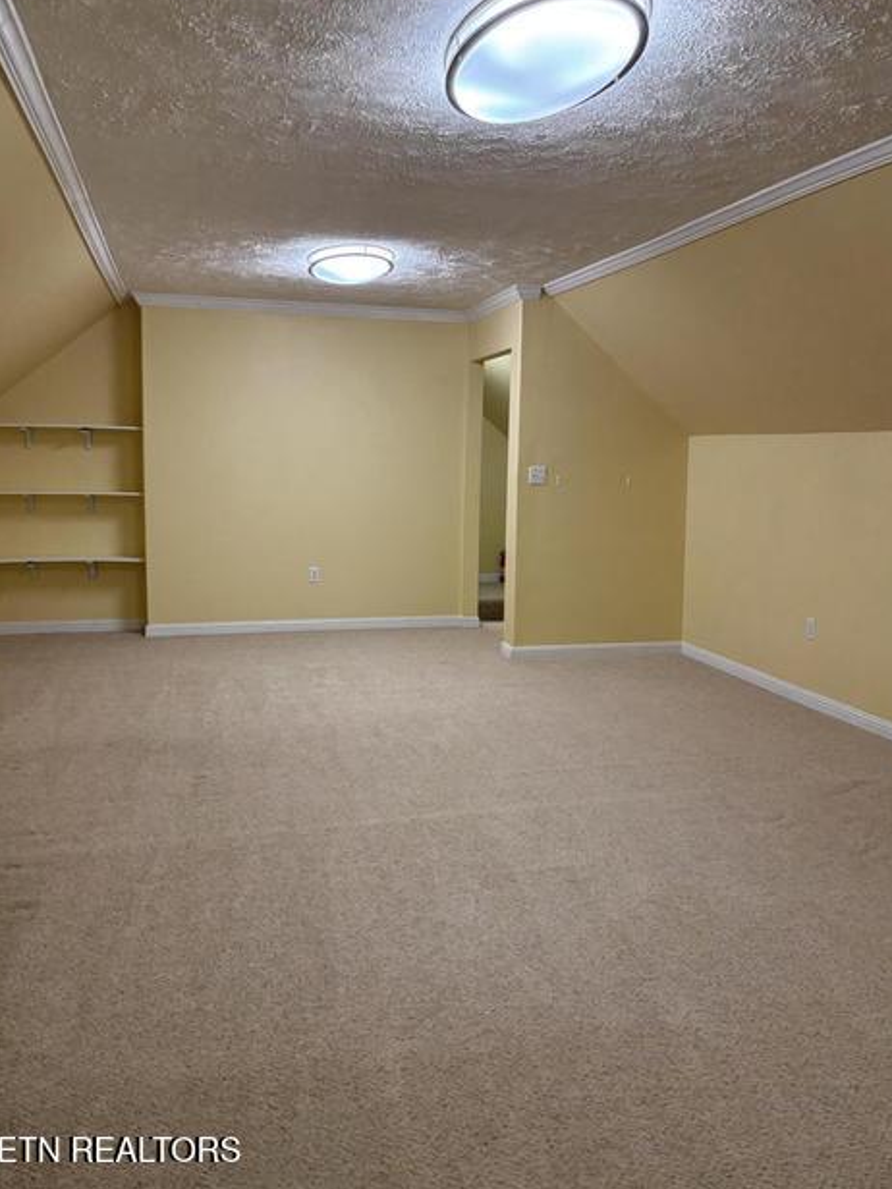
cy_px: 587
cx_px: 448
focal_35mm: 27
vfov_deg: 65.3
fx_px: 928
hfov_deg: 51.4
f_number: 1.6
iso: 200
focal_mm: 5.96
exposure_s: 1/60
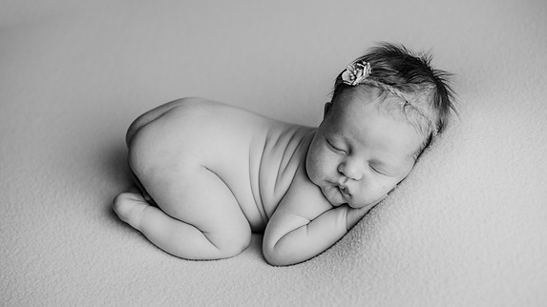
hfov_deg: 39.2
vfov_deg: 22.6
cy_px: 152
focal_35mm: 53
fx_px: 769
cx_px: 275
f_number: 2.8
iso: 100
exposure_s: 1/160
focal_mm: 50
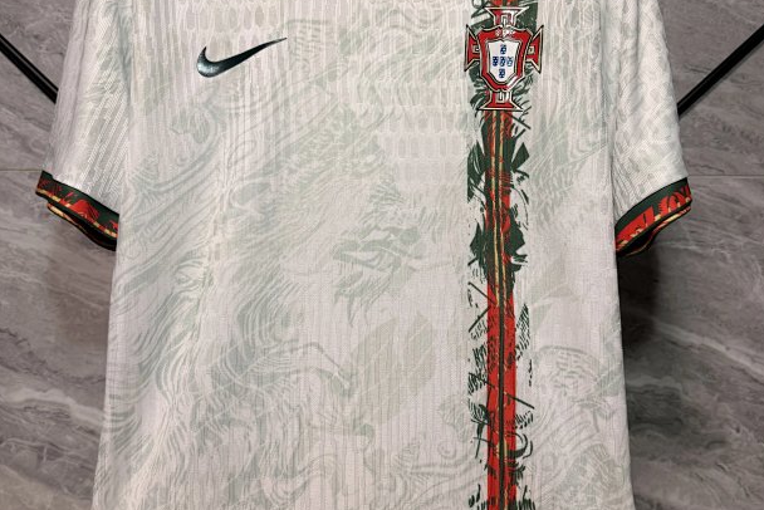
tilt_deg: +0.7
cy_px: 257
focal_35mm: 35
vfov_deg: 37.9
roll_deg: -0.9
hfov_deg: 54.4
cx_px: 379
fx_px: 743
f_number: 1.78
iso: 100
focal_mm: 6.76
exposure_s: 1/100
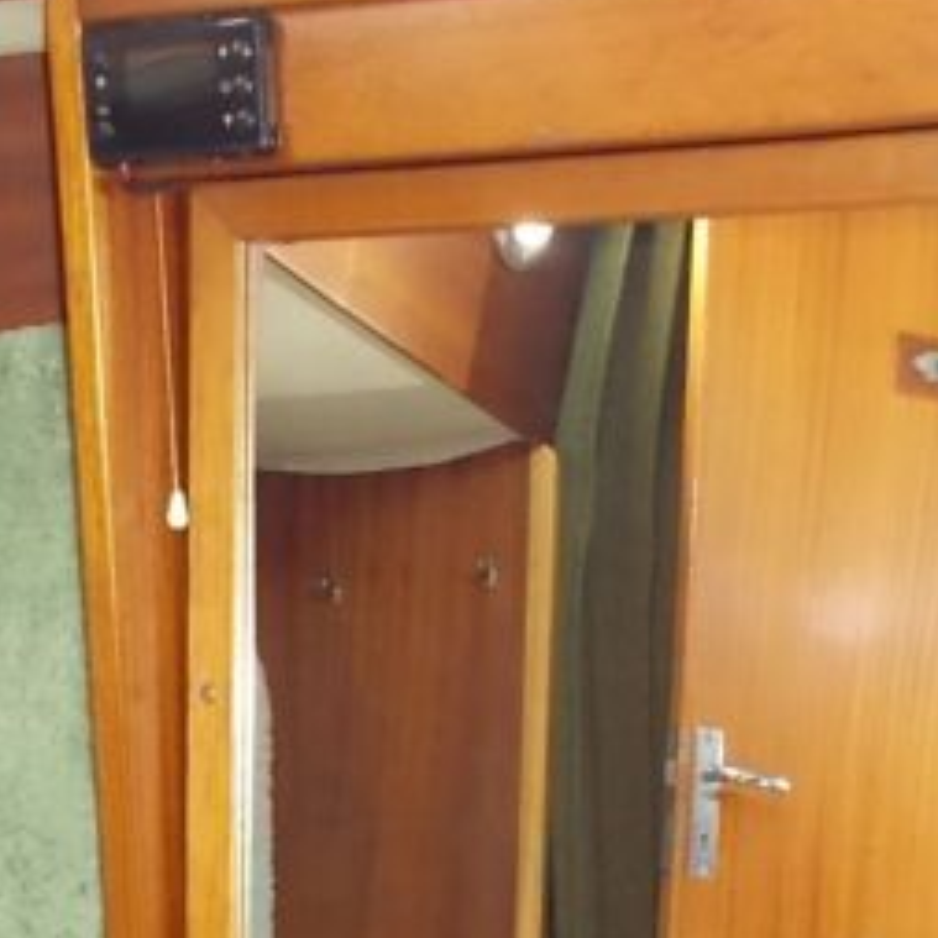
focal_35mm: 93
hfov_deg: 18.7
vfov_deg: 17.8
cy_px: 1131
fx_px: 2851
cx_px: 412
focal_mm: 4.6
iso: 200
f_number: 3.2
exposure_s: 1/25
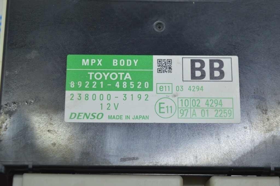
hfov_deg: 27.0
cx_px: 140
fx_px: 583
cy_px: 93
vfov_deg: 18.2
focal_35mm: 75
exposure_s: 1/40
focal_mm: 50
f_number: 5.6
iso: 400
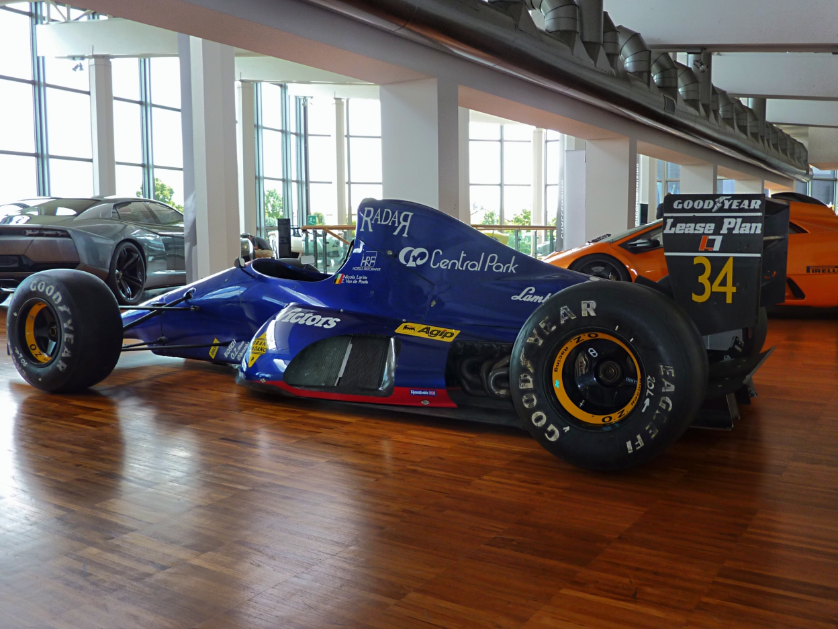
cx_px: 466
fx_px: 775
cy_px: 313
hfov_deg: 56.7
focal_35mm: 32
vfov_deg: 44.2
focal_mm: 4.1
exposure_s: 1/40
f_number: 3.3
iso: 80
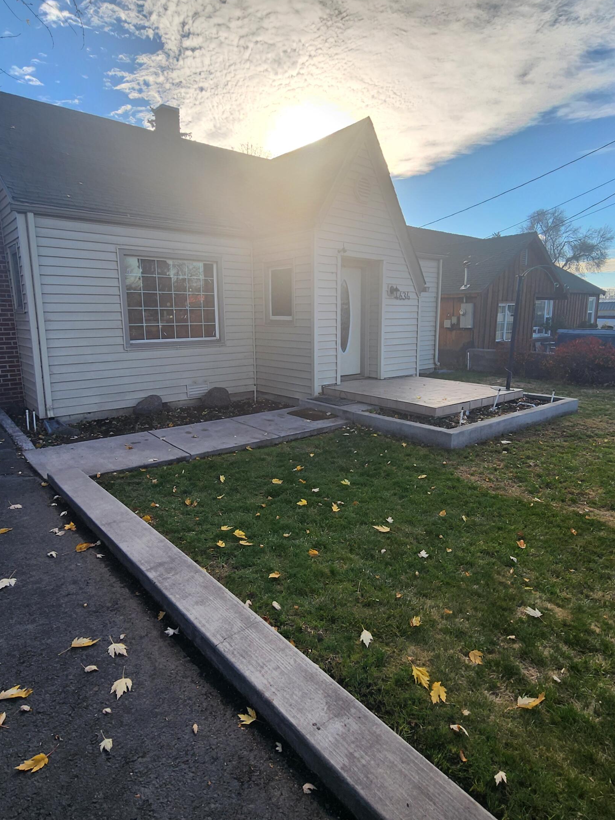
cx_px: 282
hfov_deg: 71.5
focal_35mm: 18
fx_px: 426
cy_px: 408
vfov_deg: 87.8
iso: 50
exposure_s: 1/912
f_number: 2.2
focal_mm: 2.2
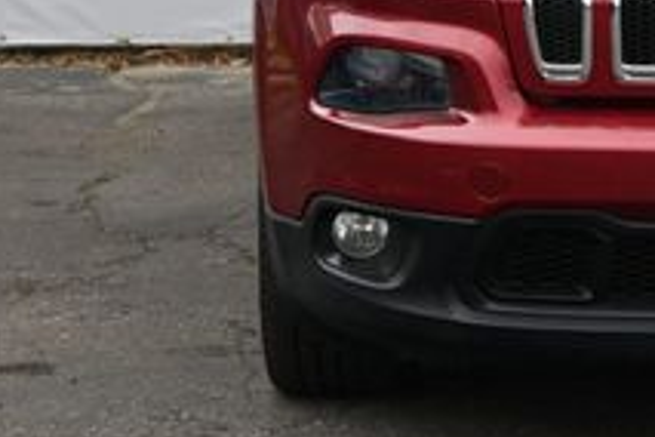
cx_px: 818
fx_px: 3848
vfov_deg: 6.5
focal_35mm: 212
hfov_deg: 9.6
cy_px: -102
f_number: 6
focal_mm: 47
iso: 280
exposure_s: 1/250
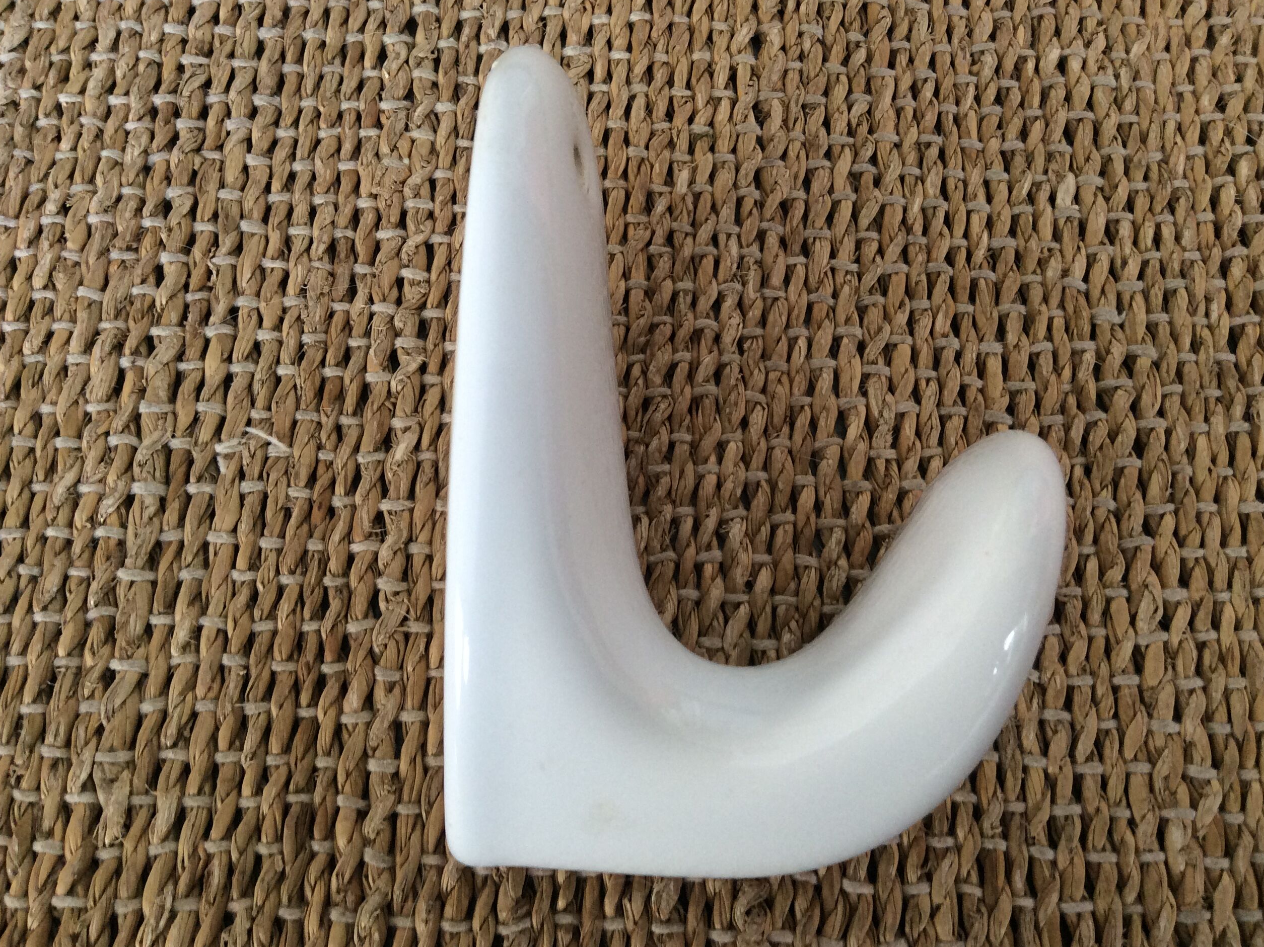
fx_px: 1205
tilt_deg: -72.9
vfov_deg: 42.9
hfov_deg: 55.4
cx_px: 641
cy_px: 474
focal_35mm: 33
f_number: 2.4
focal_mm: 3.3
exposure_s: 1/25
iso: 100
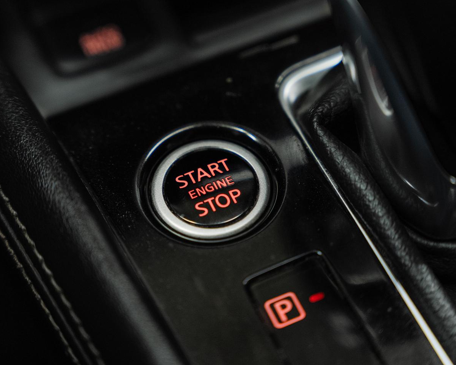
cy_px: 179
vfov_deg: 17.1
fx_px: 1215
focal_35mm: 90
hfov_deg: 21.3
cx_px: 215
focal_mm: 70
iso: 1000
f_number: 3.5
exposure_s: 1/40
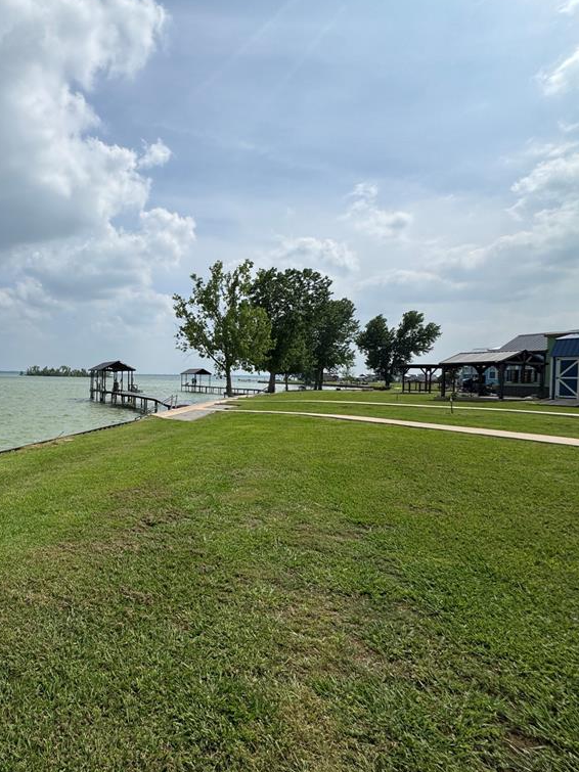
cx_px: 91
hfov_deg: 61.1
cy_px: 381
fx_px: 424
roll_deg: -0.7
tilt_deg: -1.6
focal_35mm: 19
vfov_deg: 84.7
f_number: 2.2
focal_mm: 2.22
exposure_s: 1/3717
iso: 40
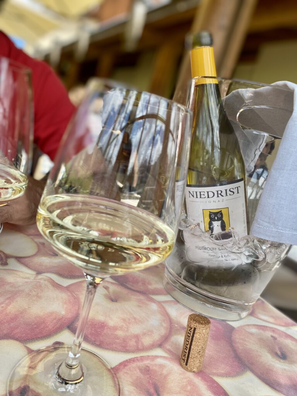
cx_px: 148
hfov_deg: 53.1
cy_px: 198
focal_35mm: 26
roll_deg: -18.2
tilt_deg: -10.4
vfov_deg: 67.3
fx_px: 297
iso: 32
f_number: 1.8
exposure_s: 1/573
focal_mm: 4.25
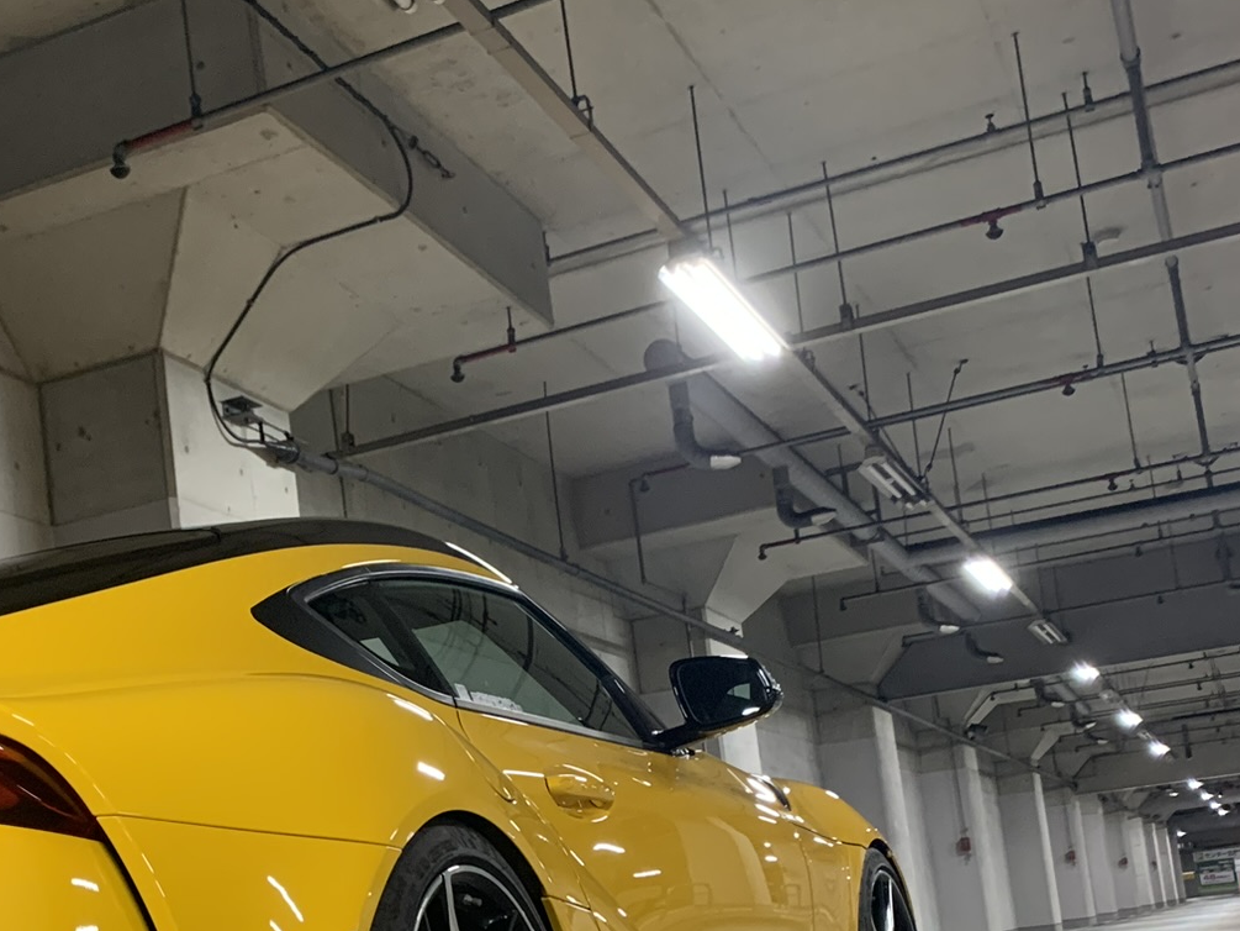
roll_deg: +5.7
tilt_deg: +6.9
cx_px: 260
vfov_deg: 26.7
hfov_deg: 35.1
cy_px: 806
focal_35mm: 53
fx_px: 1899
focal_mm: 4.25
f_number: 1.8
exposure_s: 1/50
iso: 320
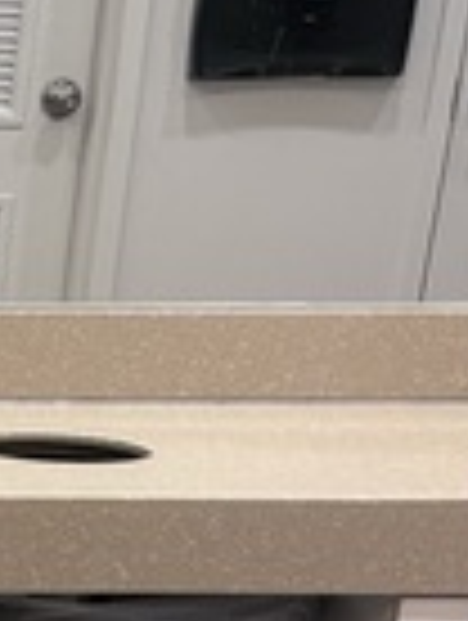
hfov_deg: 7.5
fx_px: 3109
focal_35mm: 173
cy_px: 1094
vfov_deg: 10.7
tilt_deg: -20.3
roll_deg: +0.1
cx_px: -950
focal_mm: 5.96
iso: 64
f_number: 1.6
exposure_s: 1/60
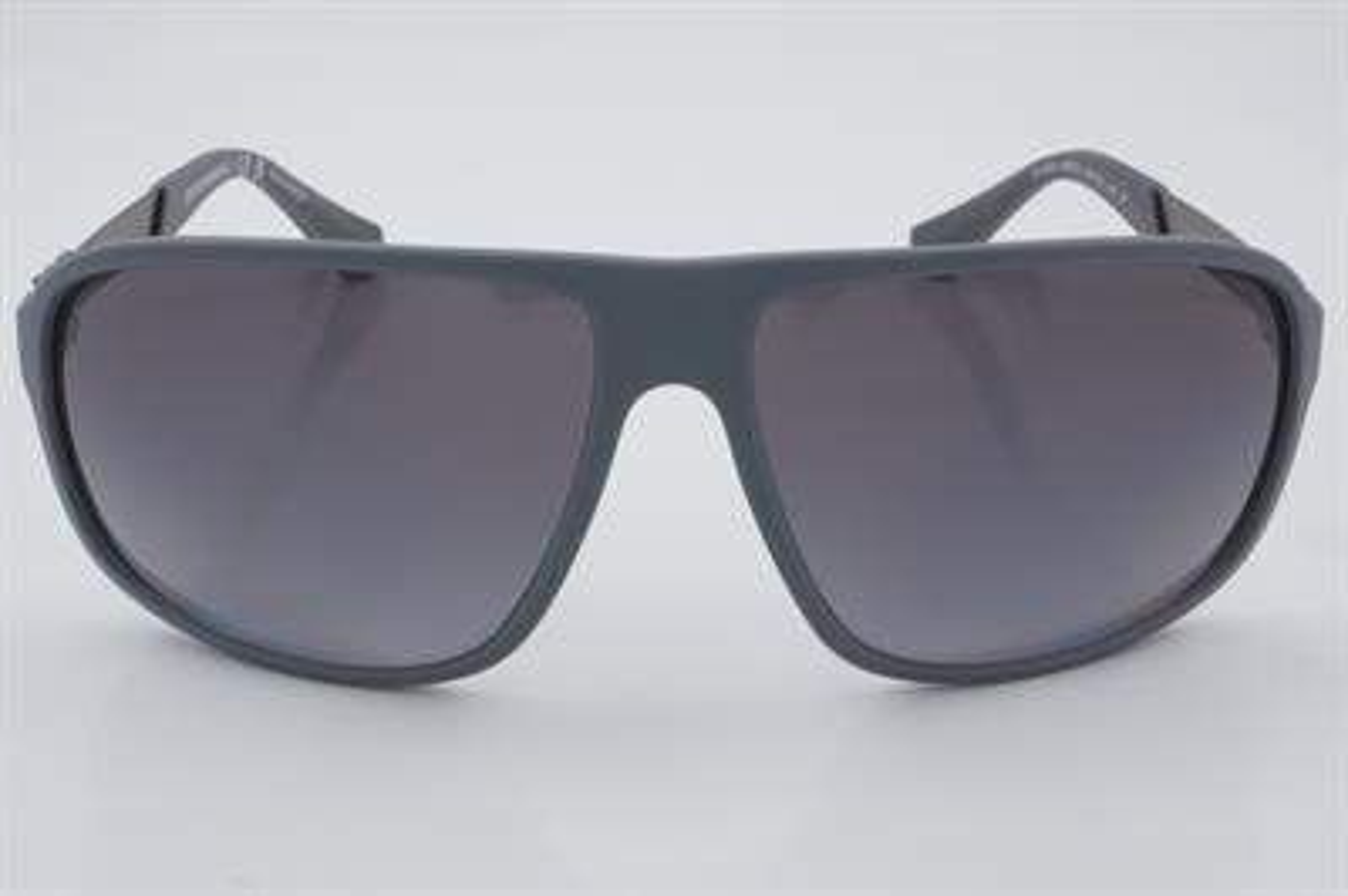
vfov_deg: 25.7
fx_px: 1964
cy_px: 448
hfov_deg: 37.9
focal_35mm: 52
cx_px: 674
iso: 100
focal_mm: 35
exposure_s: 1/4
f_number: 32
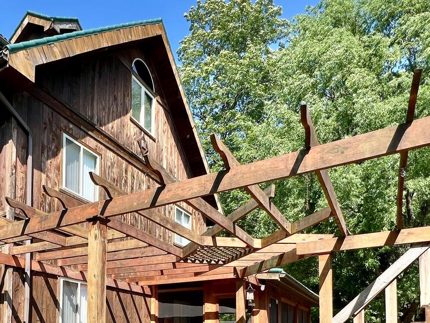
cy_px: 323
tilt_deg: +1.6
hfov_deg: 59.2
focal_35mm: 29
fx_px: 360
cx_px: 122
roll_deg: -1.0
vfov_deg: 41.8
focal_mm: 1.57
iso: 32
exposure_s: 1/677
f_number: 1.8
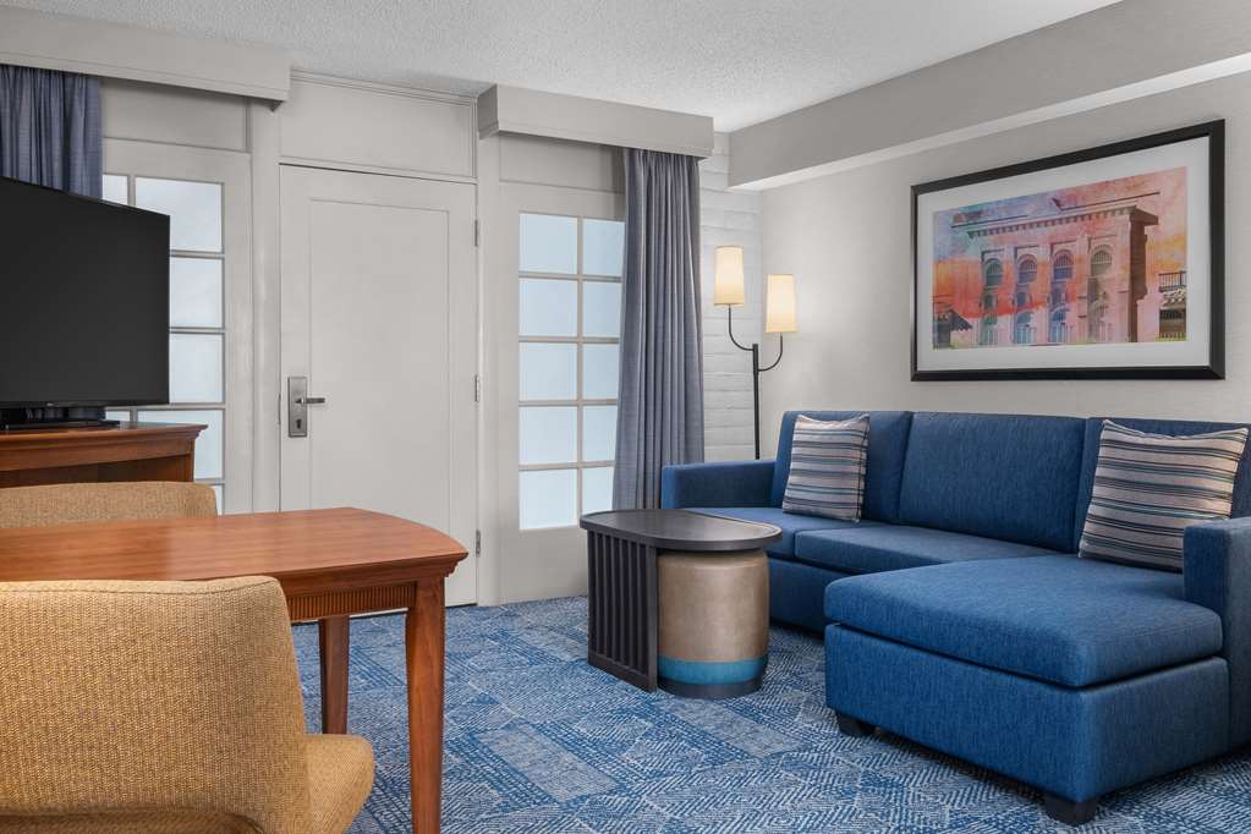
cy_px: 417
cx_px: 626
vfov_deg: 43.6
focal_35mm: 30
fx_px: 1042
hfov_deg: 61.9
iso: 400
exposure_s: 1/50
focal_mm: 20
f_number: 8
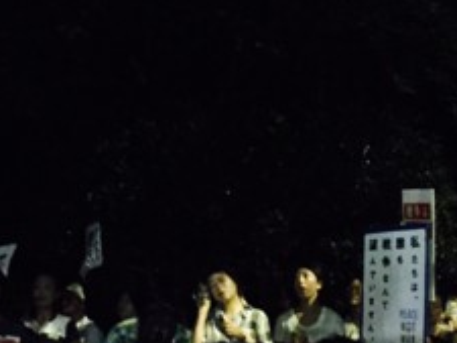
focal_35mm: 58
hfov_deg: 33.1
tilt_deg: +12.6
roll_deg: -0.4
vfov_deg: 25.2
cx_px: 274
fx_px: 766
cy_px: 203
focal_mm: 4.15
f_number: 2.2
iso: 2000
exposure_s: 1/15
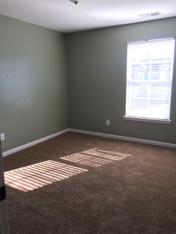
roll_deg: +2.1
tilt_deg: -14.1
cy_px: 117
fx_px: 197
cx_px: 88
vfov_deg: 61.7
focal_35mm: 29
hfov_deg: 48.2
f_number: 2.2
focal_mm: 4.15
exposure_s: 1/120
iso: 64
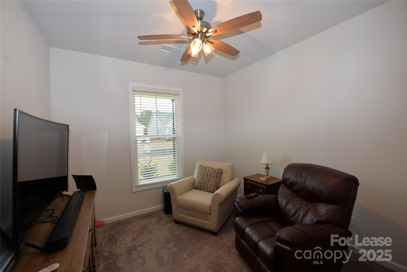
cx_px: 204
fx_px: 170
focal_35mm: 15
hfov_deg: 100.4
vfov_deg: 77.3
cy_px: 136
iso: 280
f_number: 4
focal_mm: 15
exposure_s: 1/60
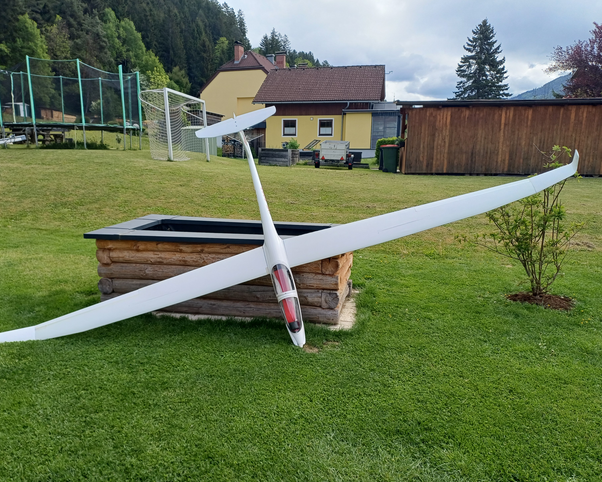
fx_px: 481
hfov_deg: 64.0
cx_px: 279
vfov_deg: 53.2
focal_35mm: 27
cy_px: 249
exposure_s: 1/592
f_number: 1.8
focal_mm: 4.65
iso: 50
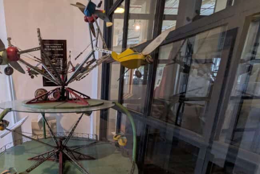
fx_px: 166
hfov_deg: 71.7
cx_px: 70
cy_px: 129
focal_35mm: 23
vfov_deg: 52.8
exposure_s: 1/60
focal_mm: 1.8
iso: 247
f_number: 2.2
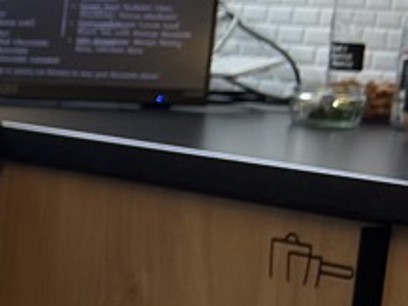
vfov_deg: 7.7
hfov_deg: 8.6
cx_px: -790
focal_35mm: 192
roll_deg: -1.3
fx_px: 2264
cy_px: 390
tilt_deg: -11.3
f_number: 1.5
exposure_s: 1/145
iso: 32
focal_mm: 5.7
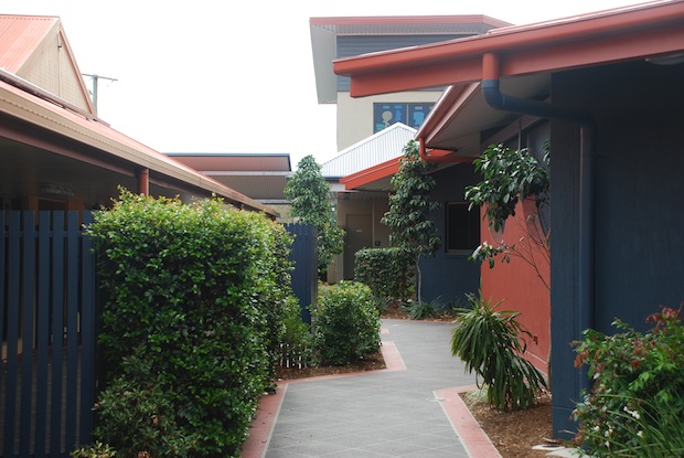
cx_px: 342
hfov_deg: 33.4
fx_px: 1141
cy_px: 229
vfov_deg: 22.7
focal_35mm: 60
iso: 110
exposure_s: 1/125
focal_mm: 40
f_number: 5.6
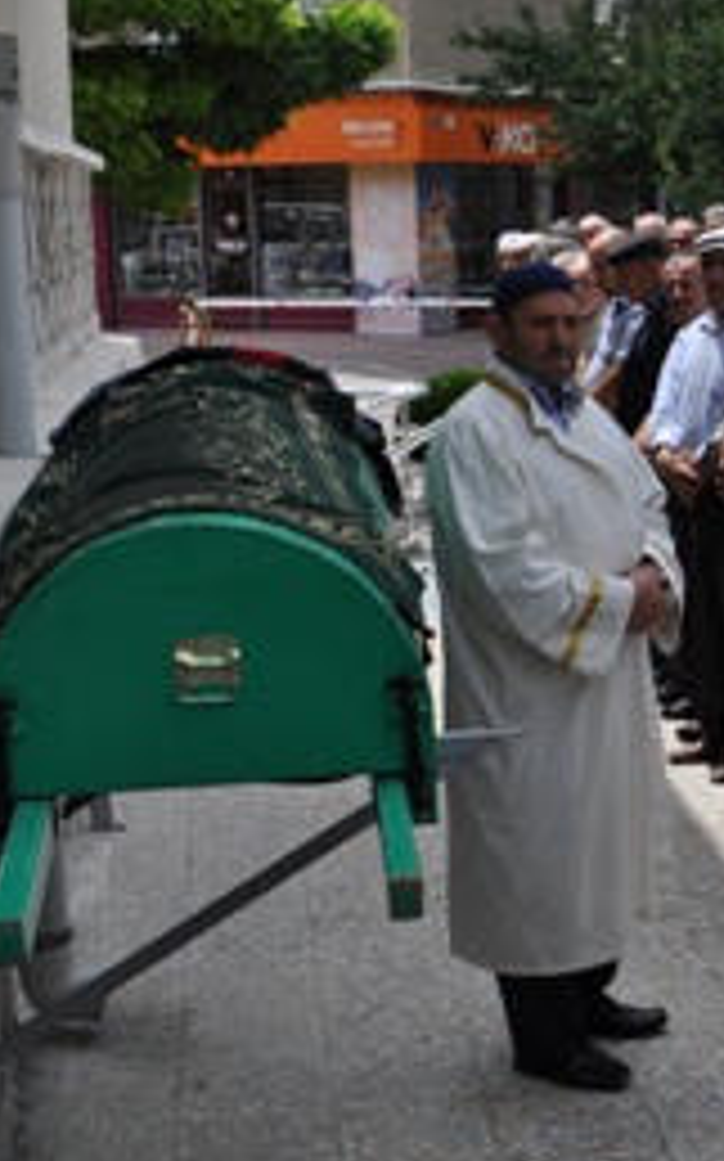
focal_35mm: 69
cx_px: 773
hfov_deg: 18.2
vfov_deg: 29.8
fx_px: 2181
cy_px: 554
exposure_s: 1/320
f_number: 9
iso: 200
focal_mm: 26
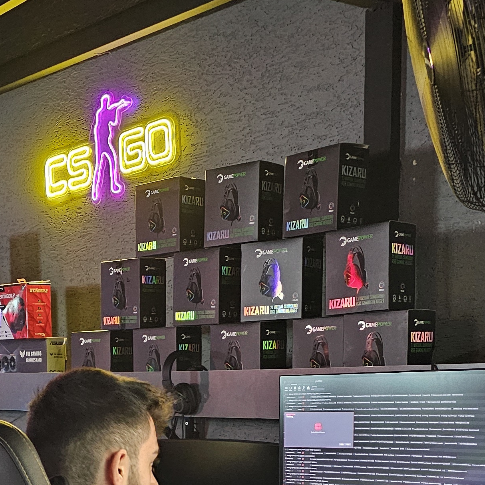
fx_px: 1062
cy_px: 521
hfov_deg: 25.4
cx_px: 120
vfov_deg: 24.2
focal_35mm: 67
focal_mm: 6.3
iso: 800
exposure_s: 1/25
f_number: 1.7
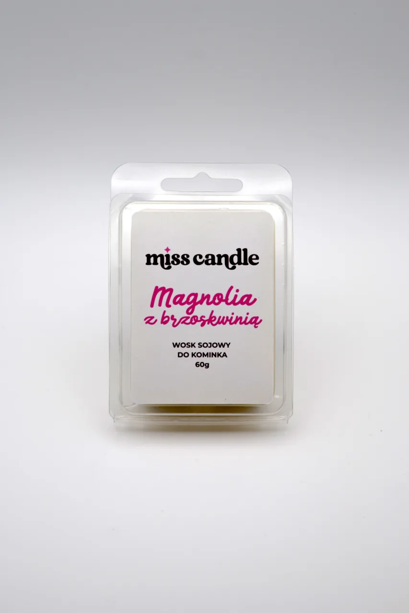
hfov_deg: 16.5
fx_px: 1406
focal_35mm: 82
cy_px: 306
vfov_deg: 24.6
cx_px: 204
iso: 100
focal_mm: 55
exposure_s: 1/80
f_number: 5.6
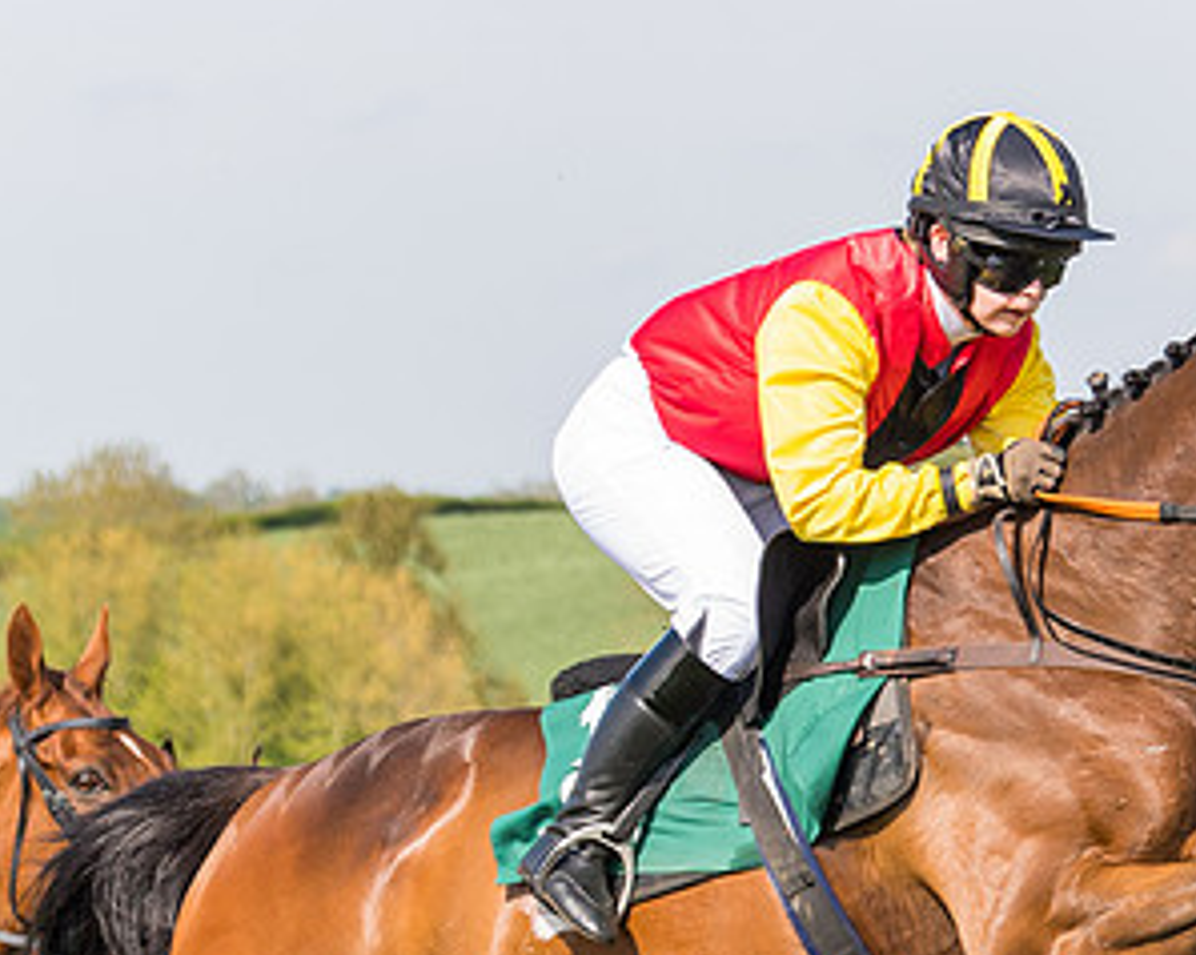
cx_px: 830
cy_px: 845
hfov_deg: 7.9
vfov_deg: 6.3
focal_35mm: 244
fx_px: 8631
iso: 400
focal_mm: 70
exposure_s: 1/2500
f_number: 4
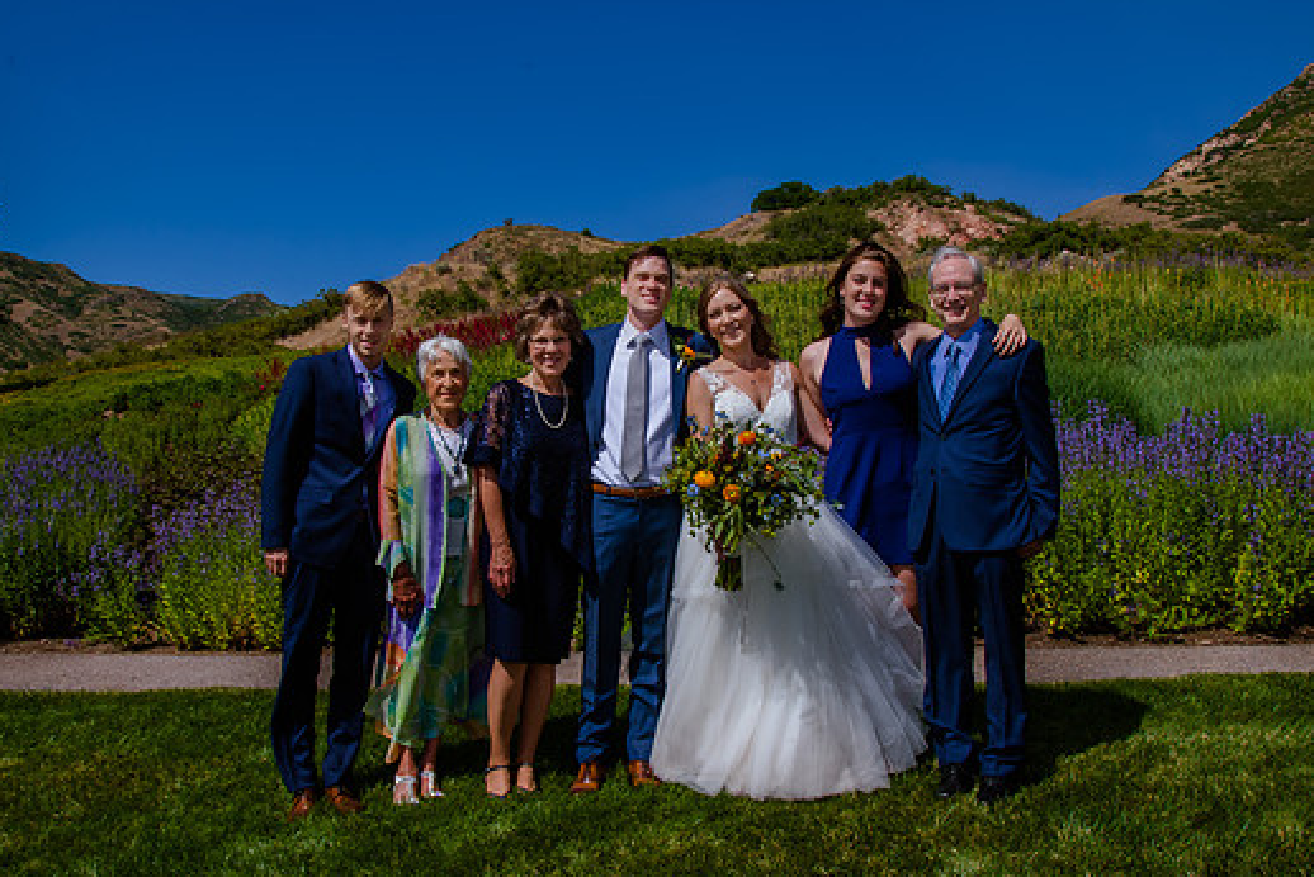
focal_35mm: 35
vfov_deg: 37.9
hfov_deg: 54.4
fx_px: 1278
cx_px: 622
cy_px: 428
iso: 200
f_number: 16
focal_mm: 24
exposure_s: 1/200
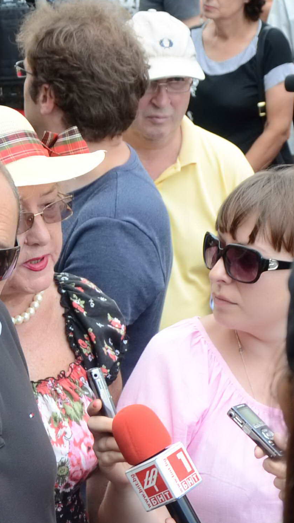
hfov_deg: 10.9
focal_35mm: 110
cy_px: 443
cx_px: -35
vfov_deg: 19.2
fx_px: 1521
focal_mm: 21
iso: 160
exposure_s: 1/160
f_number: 3.8
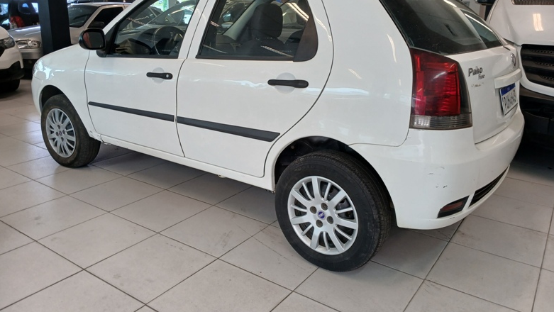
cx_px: 276
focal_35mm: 29
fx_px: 426
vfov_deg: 40.2
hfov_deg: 66.0
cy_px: 140
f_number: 1.8
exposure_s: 1/60
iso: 64
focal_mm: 3.98
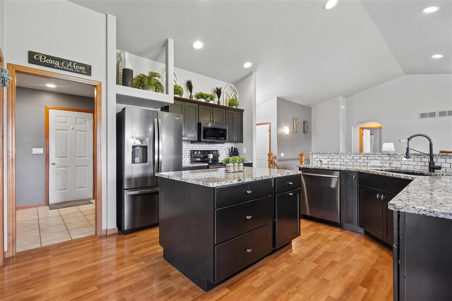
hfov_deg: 96.7
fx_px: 201
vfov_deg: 73.7
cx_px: 226
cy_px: 150
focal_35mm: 16
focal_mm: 16
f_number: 9
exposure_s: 1/4
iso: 400
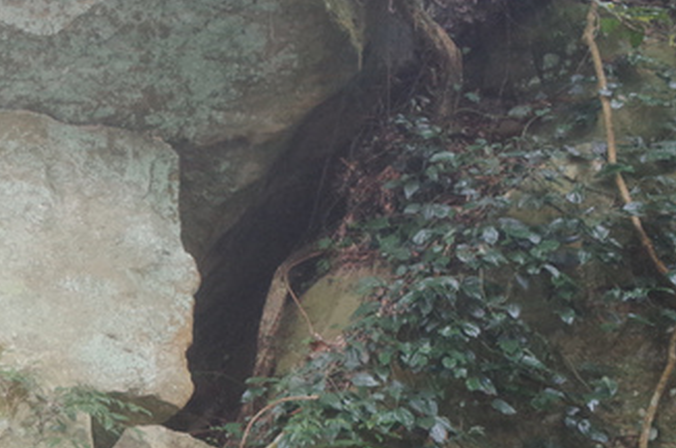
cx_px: -230
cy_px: 595
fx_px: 1612
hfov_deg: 21.2
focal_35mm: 86
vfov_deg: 15.0
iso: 800
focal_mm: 18.3
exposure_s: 1/125
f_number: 2.8
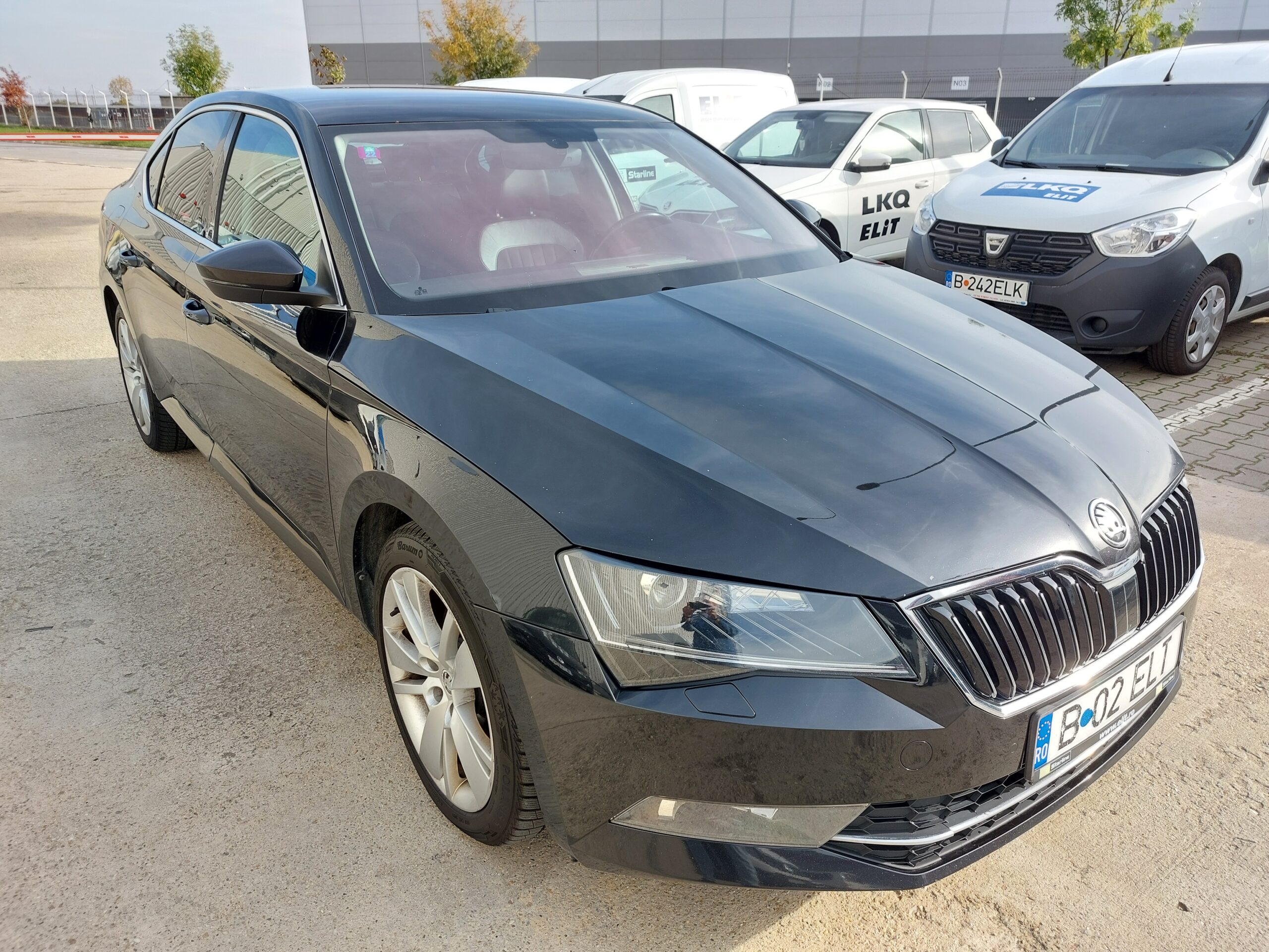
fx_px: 916
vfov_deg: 54.9
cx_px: 634
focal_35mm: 25
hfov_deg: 69.4
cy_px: 476
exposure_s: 1/200
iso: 25
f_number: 1.8
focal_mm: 5.23
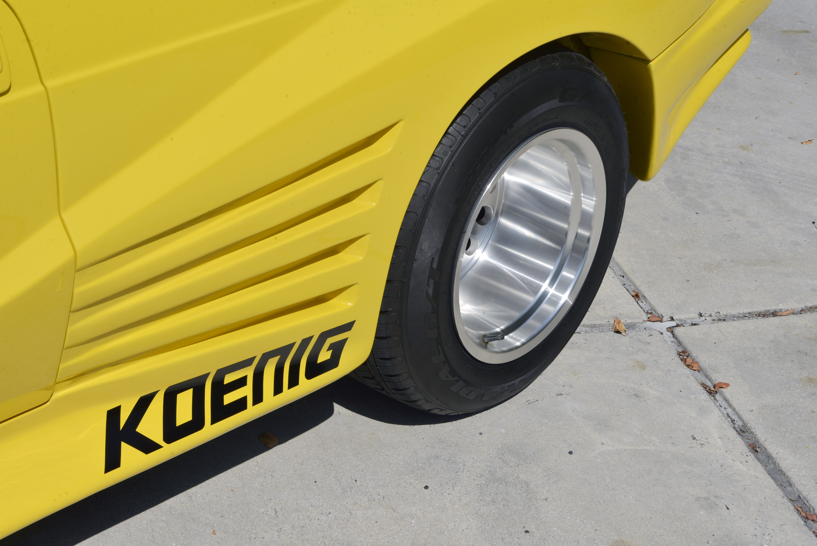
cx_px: 408
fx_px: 1362
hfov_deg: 33.4
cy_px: 273
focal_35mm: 60
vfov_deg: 22.6
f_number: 22
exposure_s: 1/160
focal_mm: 60
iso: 200
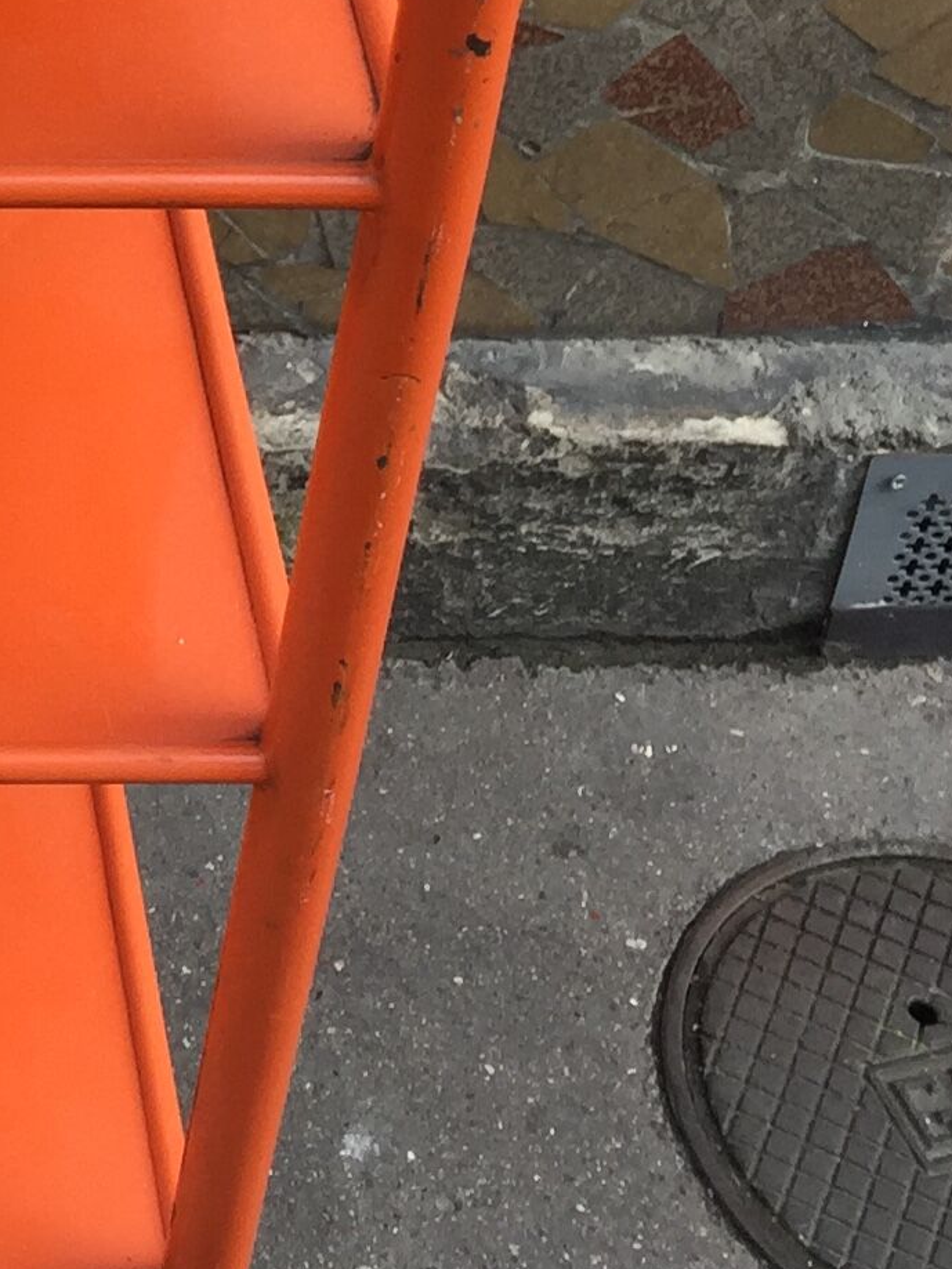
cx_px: -665
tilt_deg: -36.1
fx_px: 3778
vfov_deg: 18.0
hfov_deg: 13.2
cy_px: -327
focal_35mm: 103
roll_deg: +2.4
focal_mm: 4.15
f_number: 2.2
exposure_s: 1/271
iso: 32
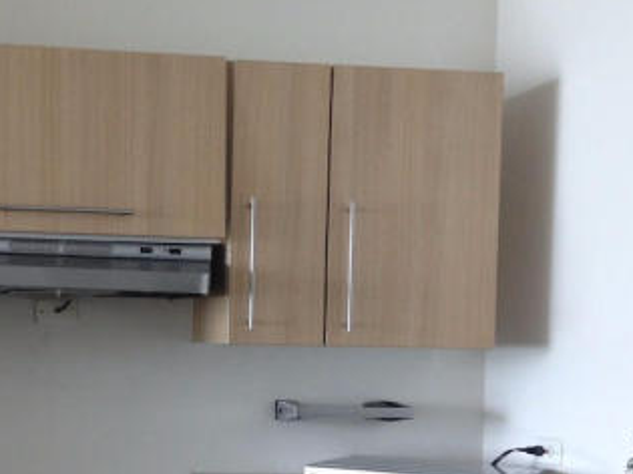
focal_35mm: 67
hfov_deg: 28.0
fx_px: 1225
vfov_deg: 21.7
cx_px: 76
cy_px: 364
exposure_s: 1/20
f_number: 2.4
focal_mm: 4.12
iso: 80
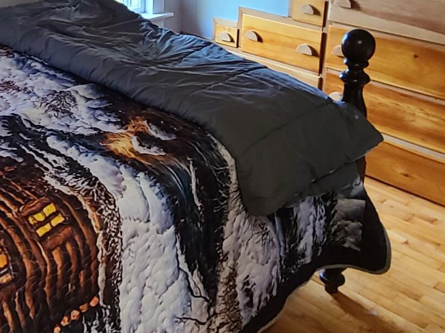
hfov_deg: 37.5
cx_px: 57
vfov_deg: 28.8
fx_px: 617
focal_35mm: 48
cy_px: 18
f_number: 2.2
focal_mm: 2.2
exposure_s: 1/30
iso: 320
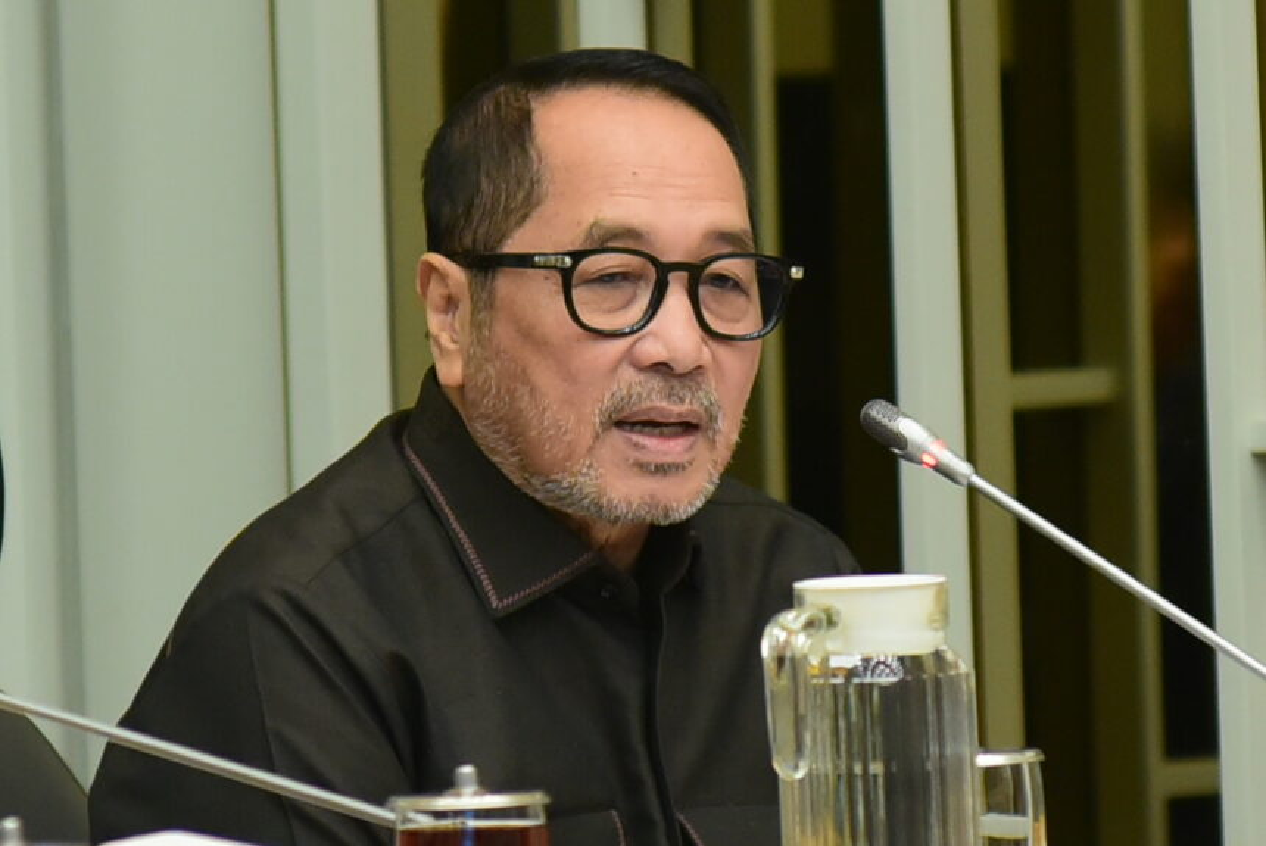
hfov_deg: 10.3
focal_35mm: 200
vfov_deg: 6.9
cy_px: 423
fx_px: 7039
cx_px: 633
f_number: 4
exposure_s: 1/100
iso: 2500
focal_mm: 200
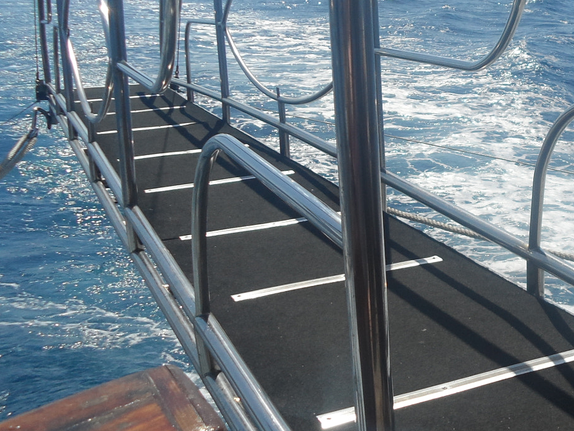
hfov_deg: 32.7
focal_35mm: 56
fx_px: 929
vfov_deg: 26.0
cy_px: 165
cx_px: 514
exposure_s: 1/250
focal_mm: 4.5
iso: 80
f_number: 9.2
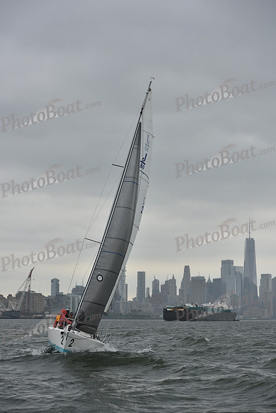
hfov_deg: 19.5
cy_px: 206
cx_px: 138
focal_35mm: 70
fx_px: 804
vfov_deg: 28.8
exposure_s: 1/800
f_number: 5.6
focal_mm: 70
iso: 320
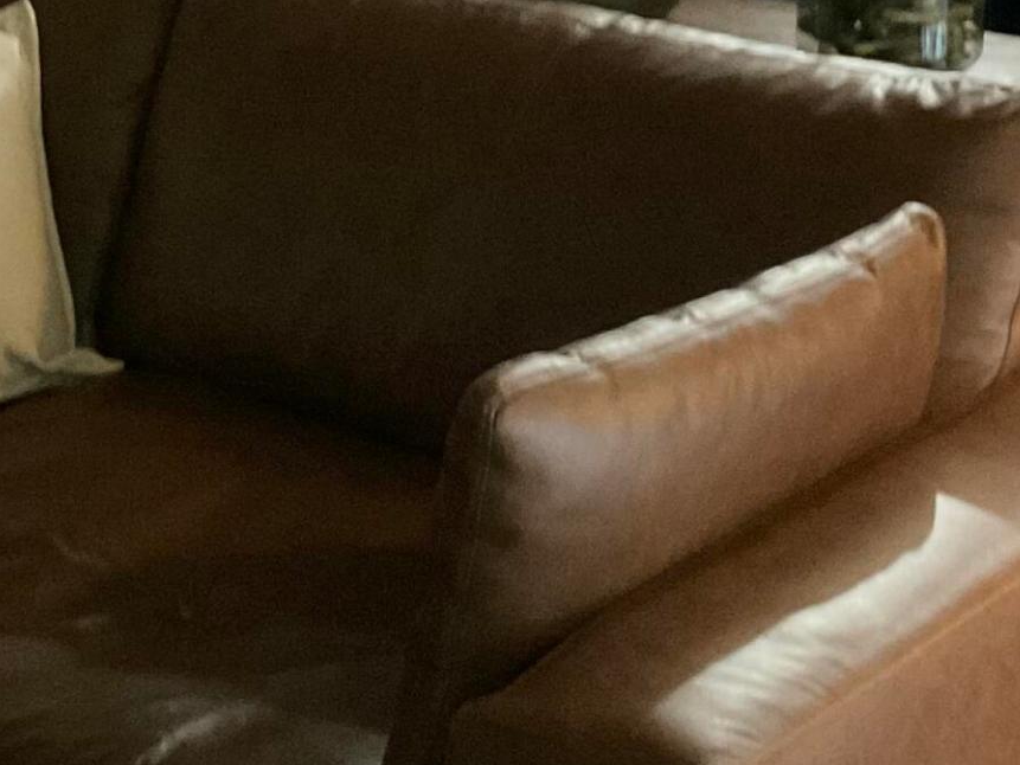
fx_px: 2859
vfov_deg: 14.9
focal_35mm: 97
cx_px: 415
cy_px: -69
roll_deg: -0.8
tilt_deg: -9.6
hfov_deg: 20.2
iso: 500
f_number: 1.8
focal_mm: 3
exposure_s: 1/17
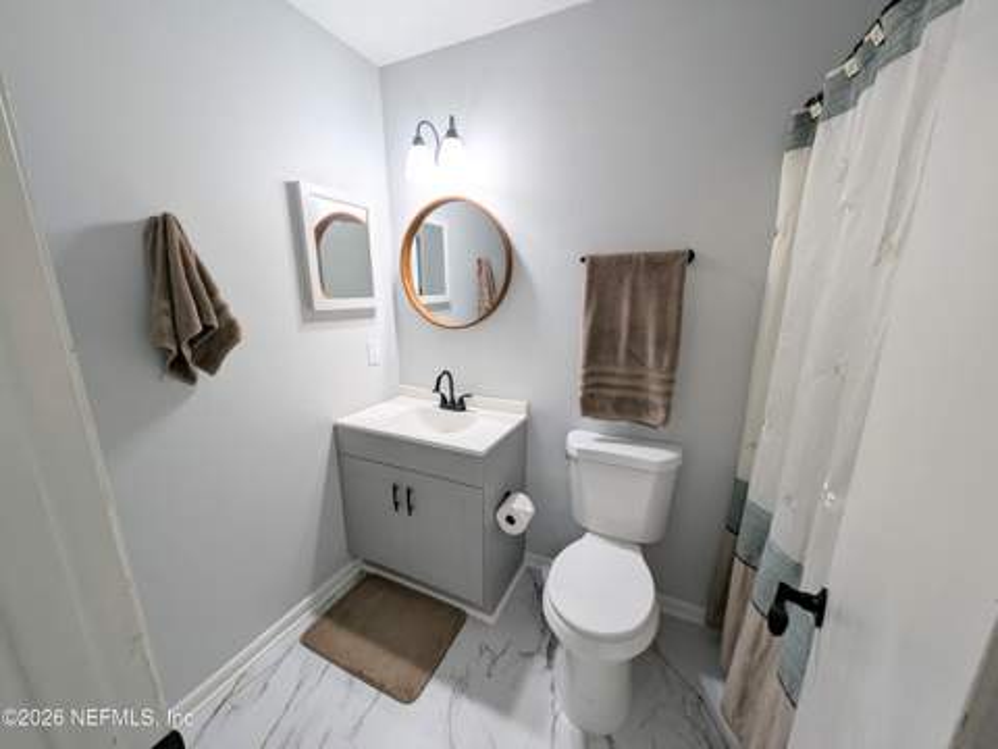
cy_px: 374
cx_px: 499
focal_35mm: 12
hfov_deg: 110.5
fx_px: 346
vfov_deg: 94.5
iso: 39
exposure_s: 1/40.8
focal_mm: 2.23
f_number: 1.95
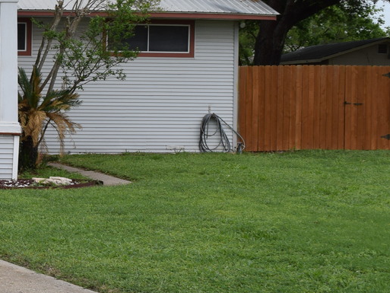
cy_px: 125
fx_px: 924
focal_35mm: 82
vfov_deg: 18.0
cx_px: -163
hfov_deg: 20.9
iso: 200
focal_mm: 18
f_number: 10
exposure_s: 1/400
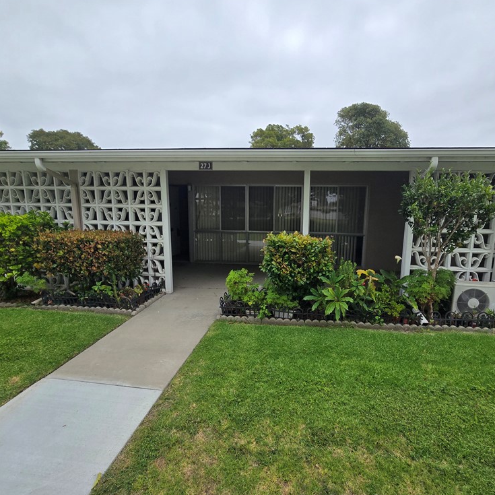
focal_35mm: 16
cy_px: 252
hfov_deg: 87.2
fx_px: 259
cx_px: 268
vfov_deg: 87.4
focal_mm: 2.2
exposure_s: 1/2510
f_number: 2.2
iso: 50
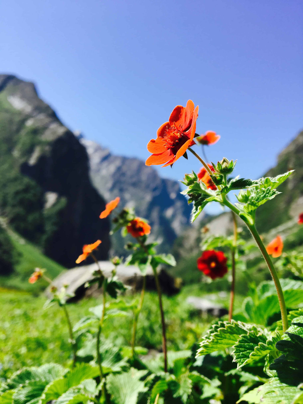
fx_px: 338
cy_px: 202
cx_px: 152
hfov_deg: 48.2
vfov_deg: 61.7
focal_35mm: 29
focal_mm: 4.2
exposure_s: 1/1304
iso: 25
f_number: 2.2
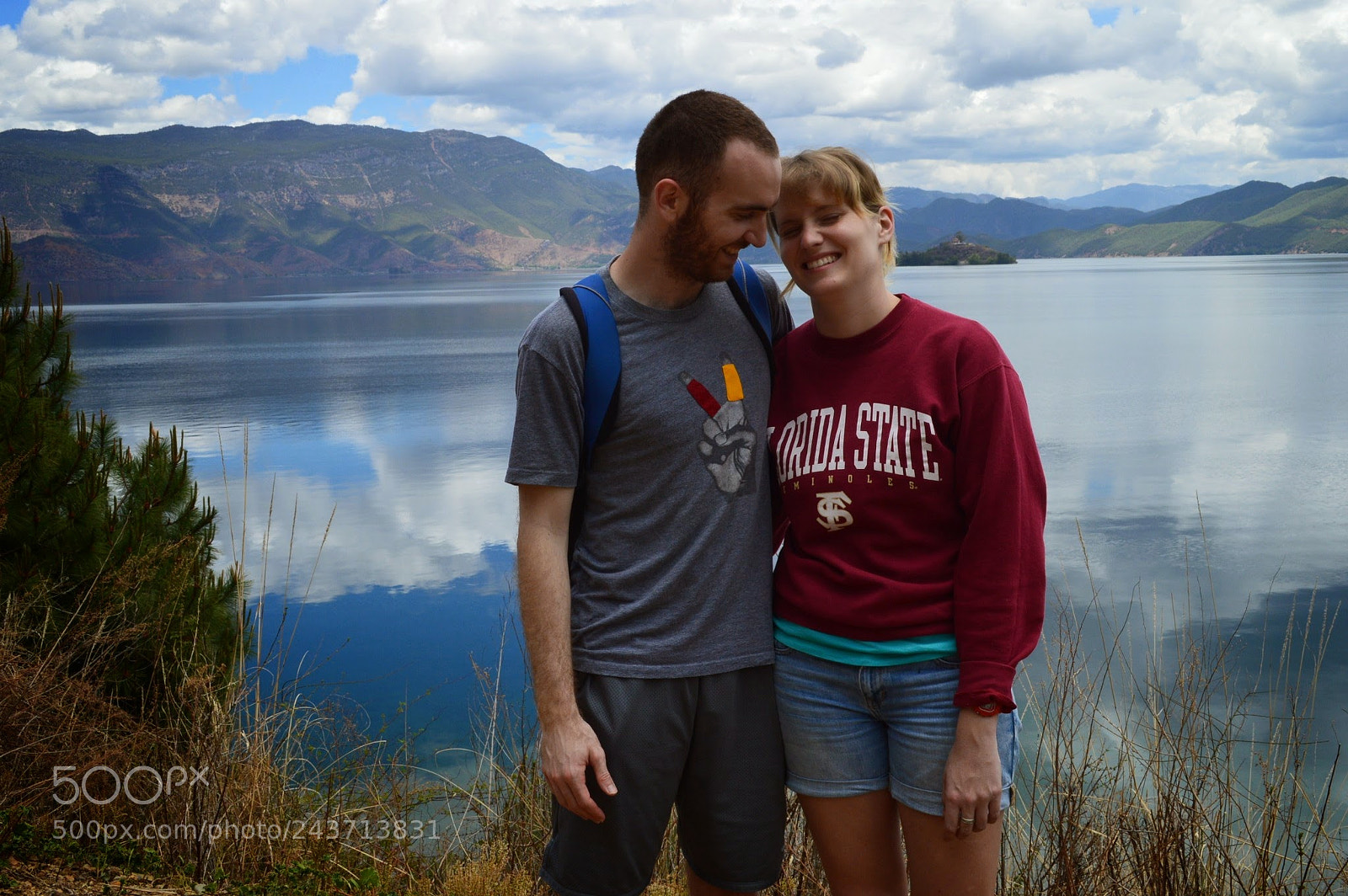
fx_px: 1459
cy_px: 448
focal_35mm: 39
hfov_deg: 49.6
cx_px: 674
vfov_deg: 34.2
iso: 400
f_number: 11
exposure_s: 1/400
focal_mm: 26
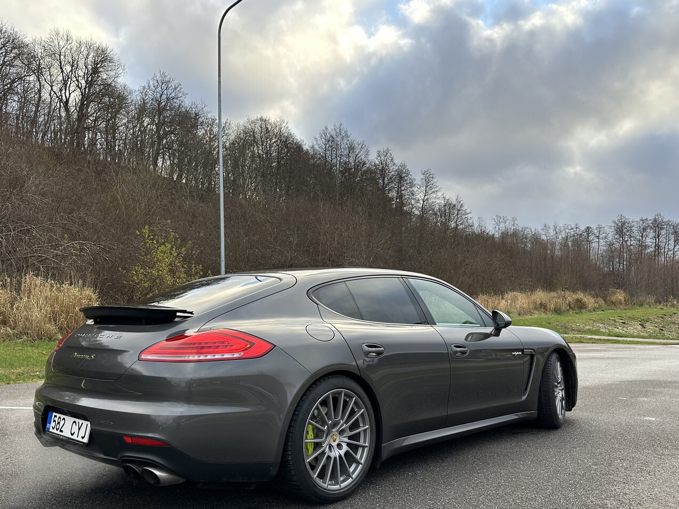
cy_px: 309
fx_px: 588
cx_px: 319
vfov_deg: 46.5
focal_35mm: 30
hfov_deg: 59.9
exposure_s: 1/680
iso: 80
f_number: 1.78
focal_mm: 6.86
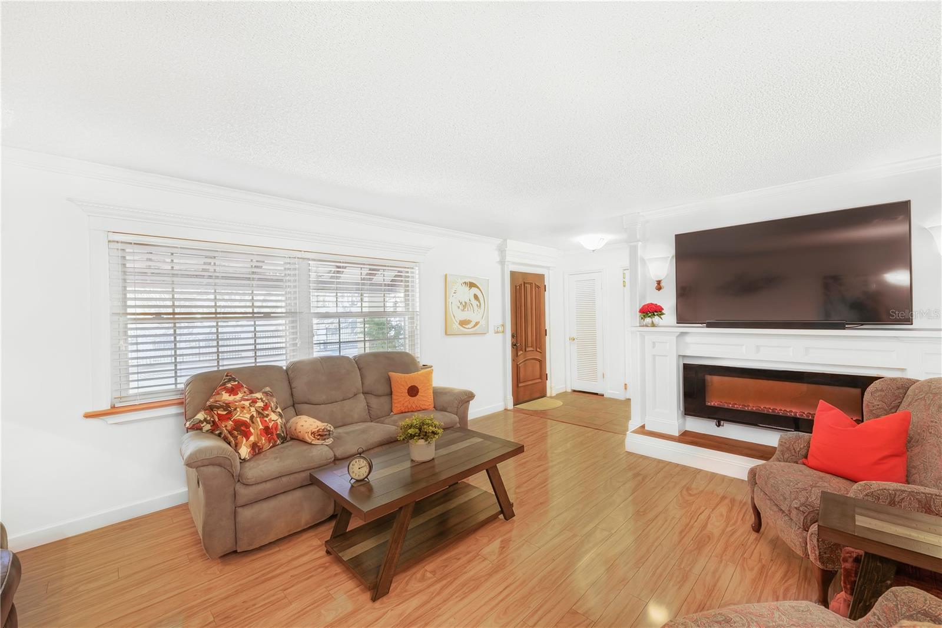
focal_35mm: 14
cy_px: 314
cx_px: 471
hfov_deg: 104.3
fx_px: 366
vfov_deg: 81.2
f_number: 8
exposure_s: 1
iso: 80
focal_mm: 14
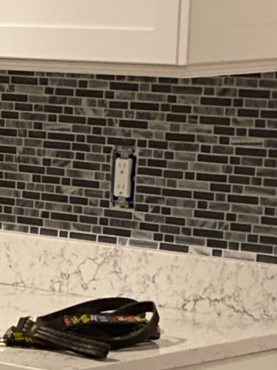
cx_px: -248
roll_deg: +0.3
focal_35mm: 212
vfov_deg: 9.0
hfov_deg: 6.8
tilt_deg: -16.7
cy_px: 655
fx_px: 2263
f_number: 2
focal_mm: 6
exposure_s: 1/40
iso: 200
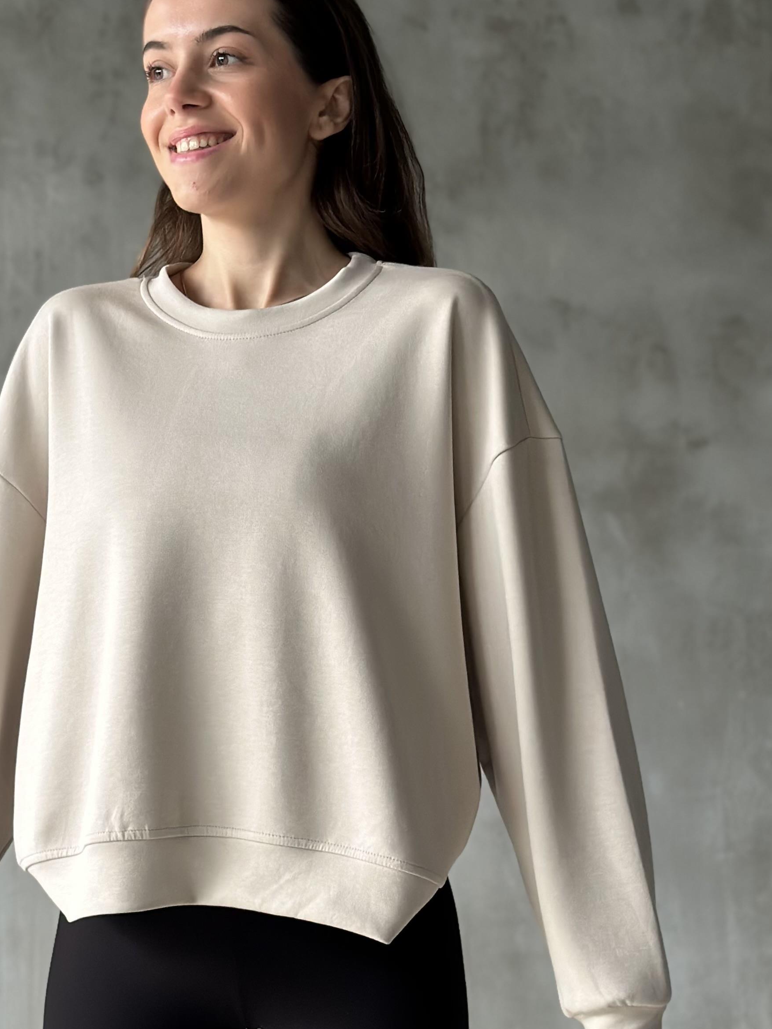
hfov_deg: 17.7
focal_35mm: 83
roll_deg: -0.3
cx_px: 257
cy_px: 506
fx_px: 2468
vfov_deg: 23.6
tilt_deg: +3.4
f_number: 1.78
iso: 200
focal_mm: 6.86
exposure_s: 1/60
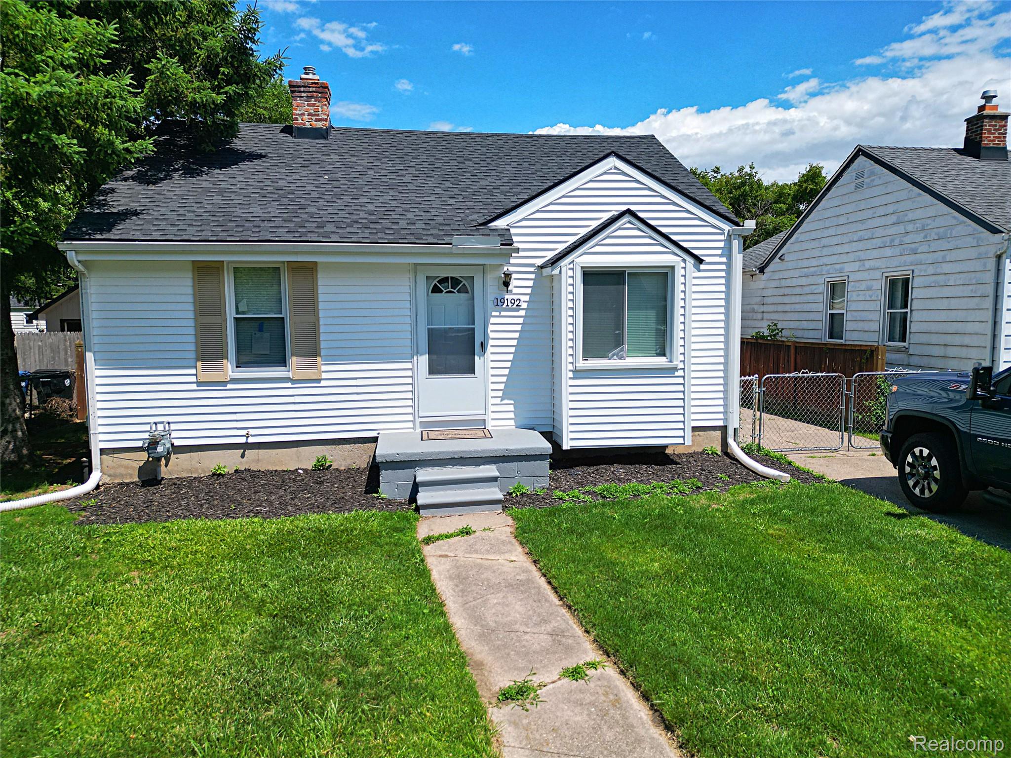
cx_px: 506
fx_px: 701
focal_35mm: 24
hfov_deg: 71.6
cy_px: 379
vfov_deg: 56.8
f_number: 1.7
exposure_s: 1/5000
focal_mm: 6.7
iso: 200
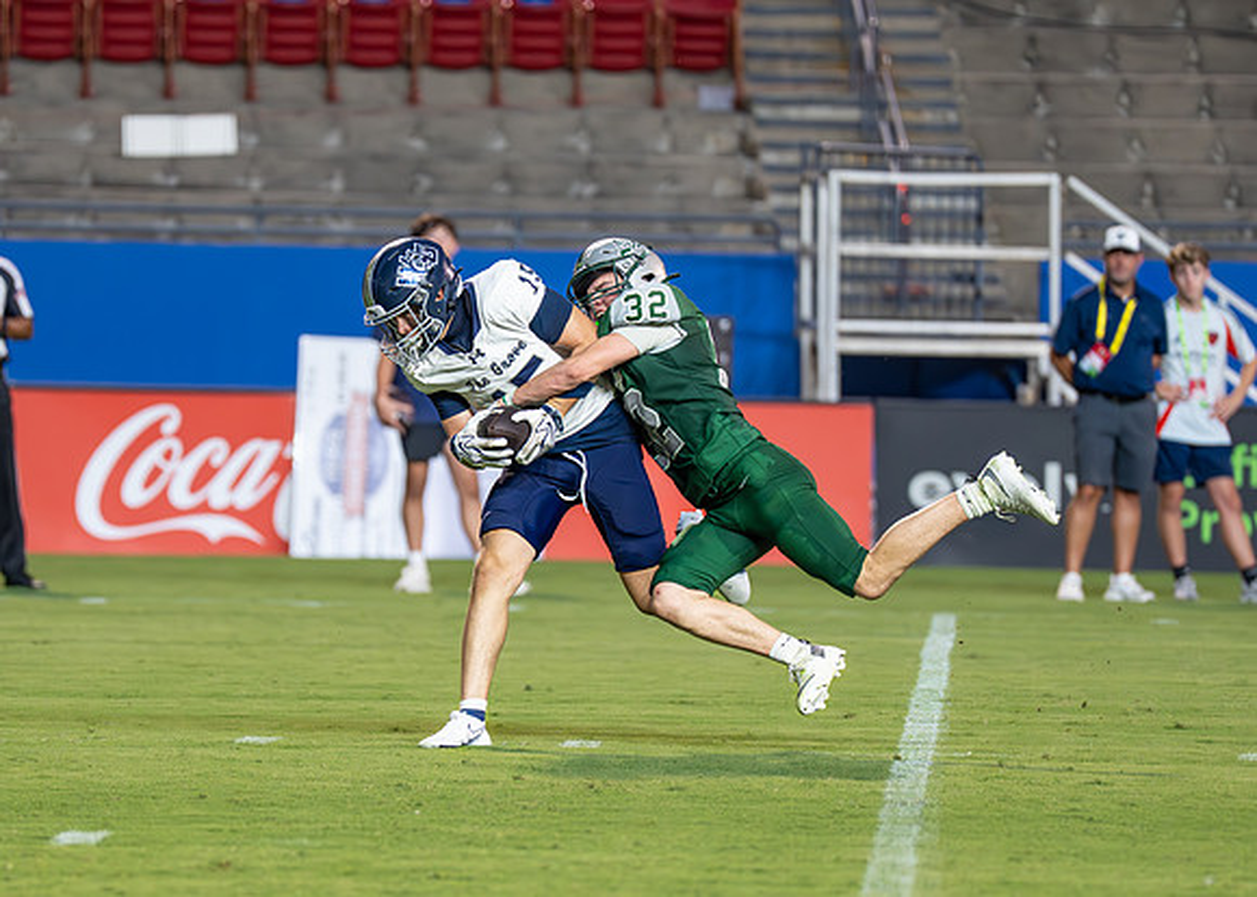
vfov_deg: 4.2
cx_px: 528
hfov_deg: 5.8
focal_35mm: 347
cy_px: 433
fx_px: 12376
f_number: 2.8
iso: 2500
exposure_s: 1/1000
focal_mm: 200
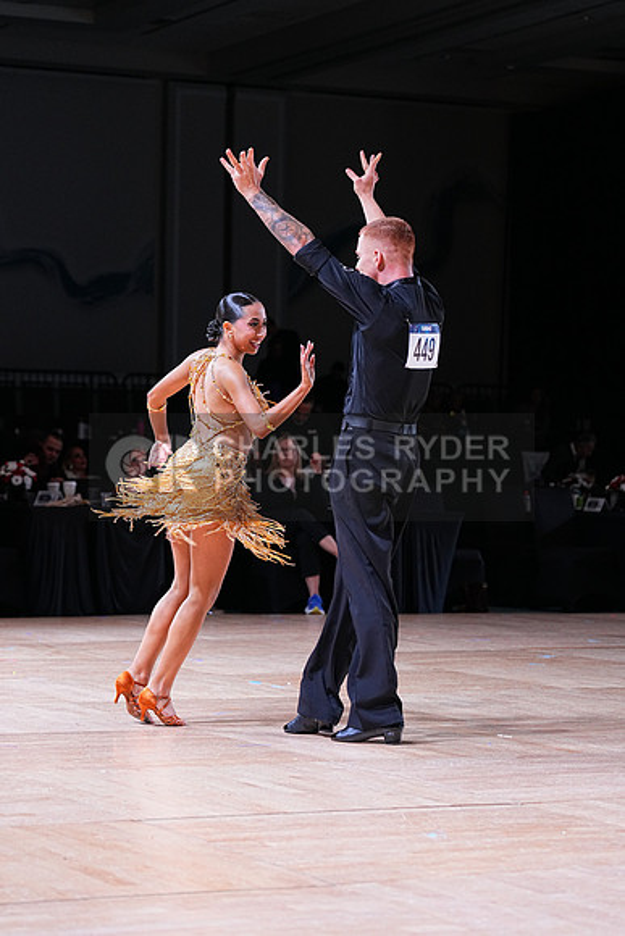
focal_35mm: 94
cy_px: 468
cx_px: 312
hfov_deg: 14.6
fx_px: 2446
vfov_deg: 21.7
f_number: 4
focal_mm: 94
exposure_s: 1/400
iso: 2000
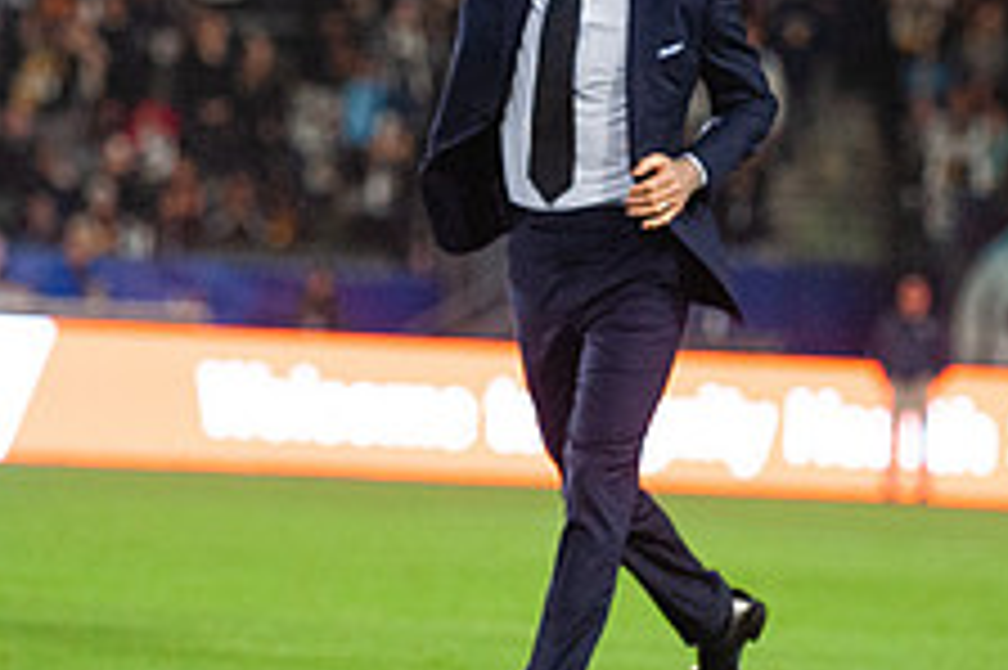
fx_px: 11247
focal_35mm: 402
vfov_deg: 3.4
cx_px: 540
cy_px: 139
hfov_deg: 5.1
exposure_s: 1/2000
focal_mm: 155
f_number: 2.8
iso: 3200
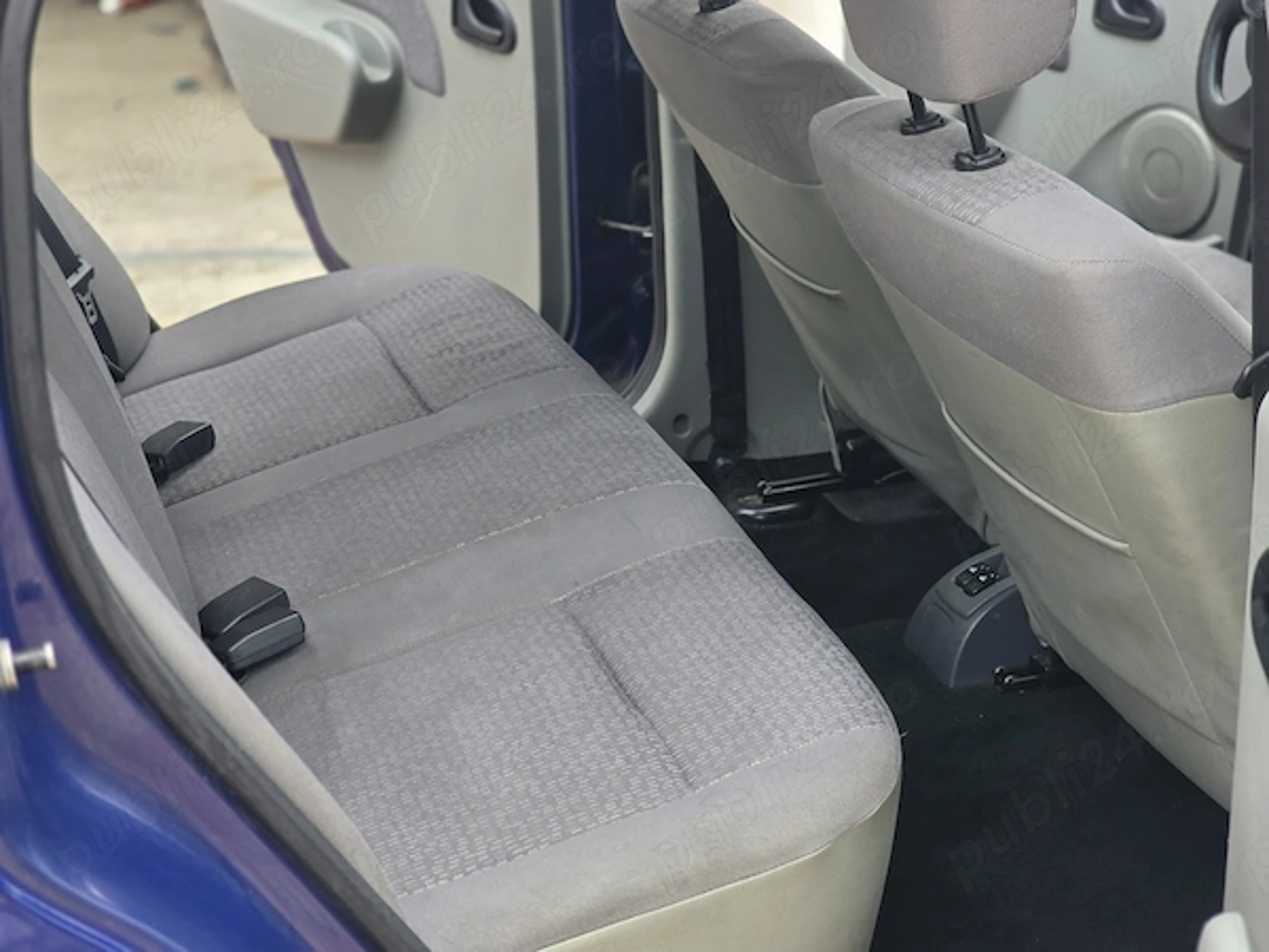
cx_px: 634
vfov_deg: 21.3
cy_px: 476
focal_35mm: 69
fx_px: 2529
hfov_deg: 28.2
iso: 50
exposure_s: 1/157
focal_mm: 7.9
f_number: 2.4
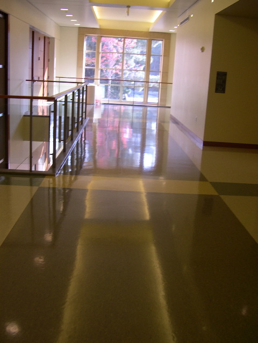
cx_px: 129
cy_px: 172
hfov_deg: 37.7
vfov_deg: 49.0
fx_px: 378
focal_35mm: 38
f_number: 2.8
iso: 100
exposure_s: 1/52.7
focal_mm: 8
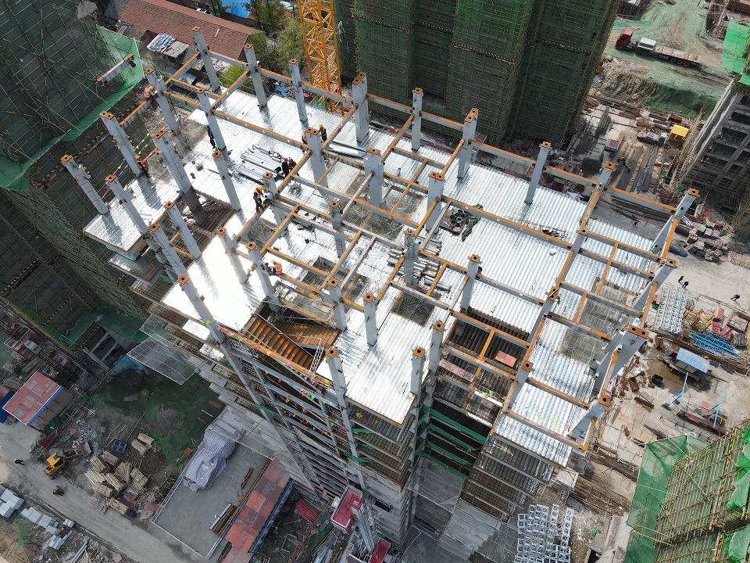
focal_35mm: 24
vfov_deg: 56.8
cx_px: 375
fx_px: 520
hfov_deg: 71.6
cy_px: 282
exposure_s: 1/500
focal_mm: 4.5
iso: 100
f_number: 2.8
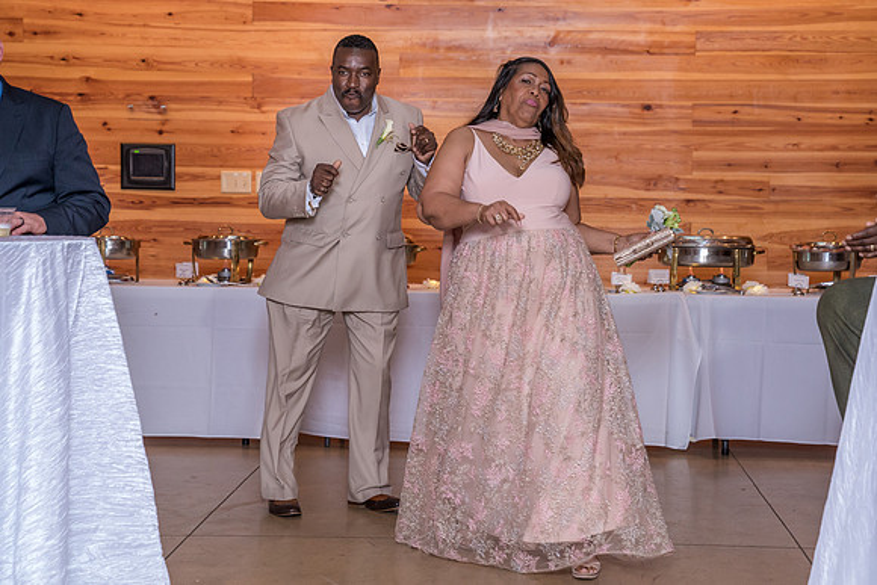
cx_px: 466
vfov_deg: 17.1
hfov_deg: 25.4
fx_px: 1947
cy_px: 287
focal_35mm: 80
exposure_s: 1/100
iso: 2000
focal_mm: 70
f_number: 4
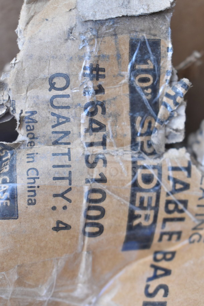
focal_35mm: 63
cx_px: 102
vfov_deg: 31.9
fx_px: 535
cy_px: 153
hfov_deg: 21.6
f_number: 5
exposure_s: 1/60
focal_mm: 42
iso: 1100
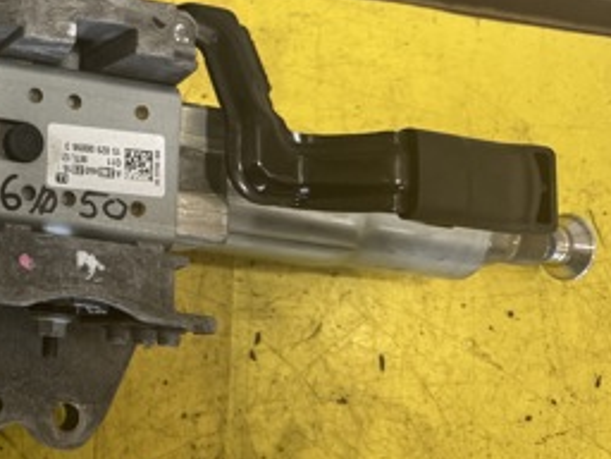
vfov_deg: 24.1
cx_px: -110
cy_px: 103
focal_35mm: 60
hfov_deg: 28.3
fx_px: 1059
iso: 250
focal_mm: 6.76
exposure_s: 1/50
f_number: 1.78
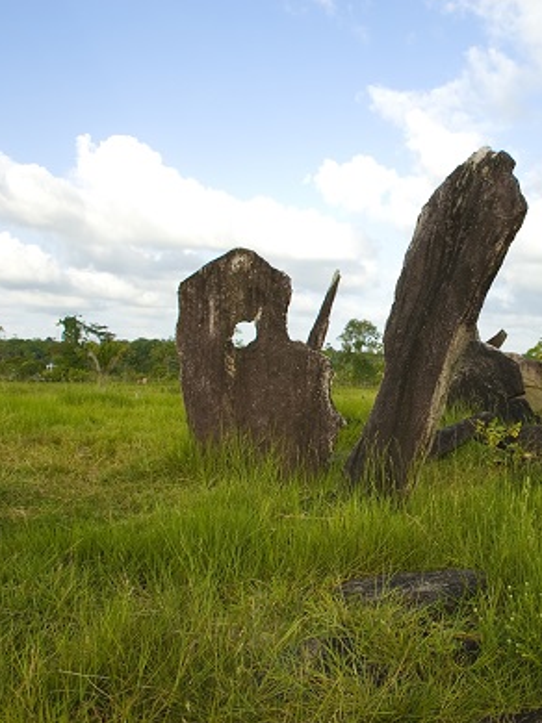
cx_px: 447
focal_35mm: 40
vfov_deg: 46.8
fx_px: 836
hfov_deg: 34.6
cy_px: 357
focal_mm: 18
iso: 100
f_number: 5.6
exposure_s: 1/125
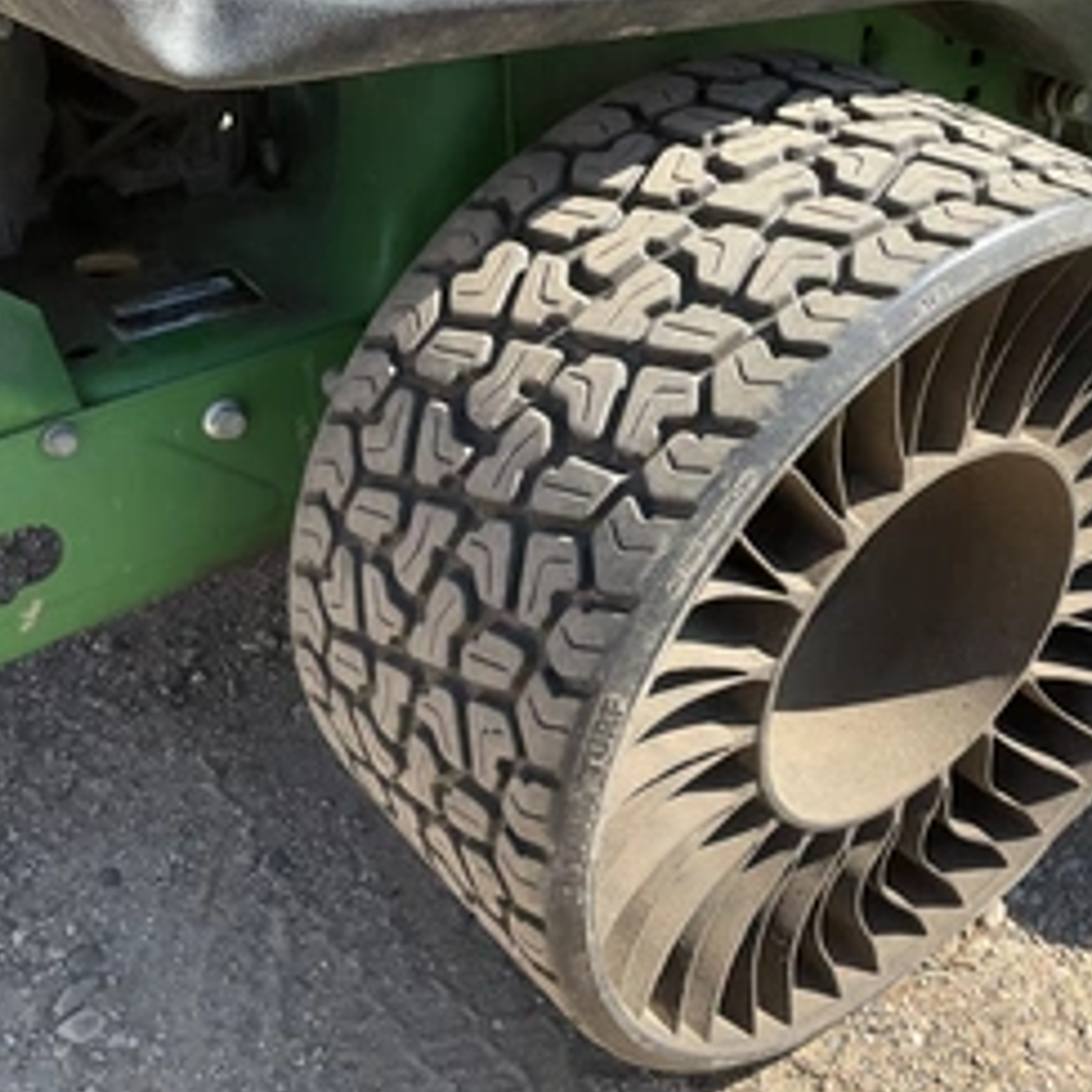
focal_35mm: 42
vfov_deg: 40.0
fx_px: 1499
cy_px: 555
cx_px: 882
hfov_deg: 38.5
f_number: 1.8
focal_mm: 3
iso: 25
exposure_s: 1/770
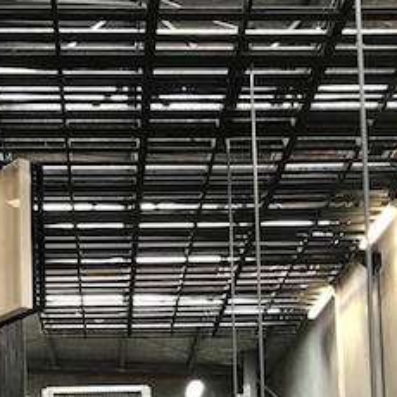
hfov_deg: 20.2
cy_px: 478
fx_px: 1116
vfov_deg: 19.0
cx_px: 171
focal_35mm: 86
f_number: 1.8
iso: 32
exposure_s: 1/20
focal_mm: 3.99
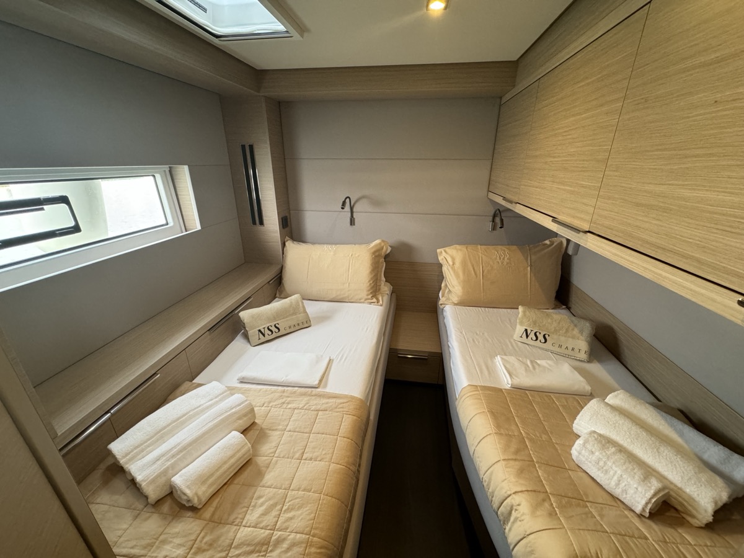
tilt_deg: -21.9
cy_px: 279
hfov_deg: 102.1
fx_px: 301
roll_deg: +0.1
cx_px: 372
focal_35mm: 14
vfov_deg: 85.7
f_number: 2.2
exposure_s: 1/77
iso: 320
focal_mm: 2.22
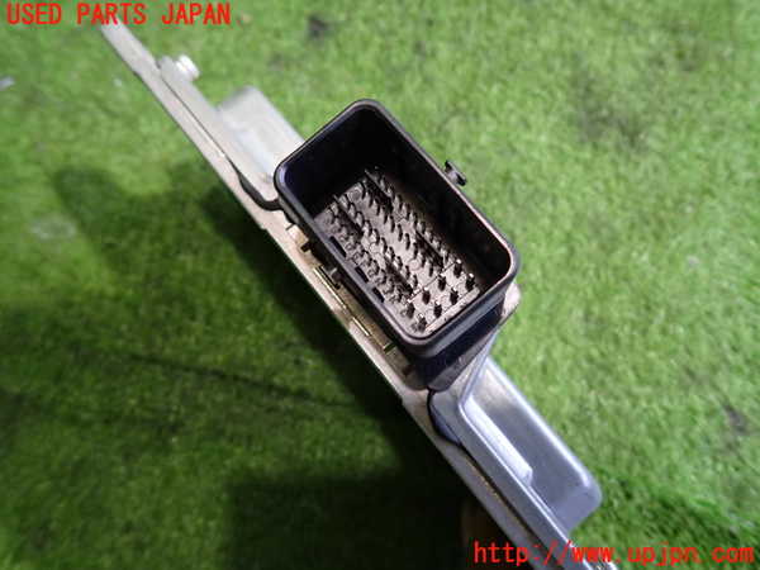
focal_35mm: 25
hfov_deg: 69.4
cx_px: 380
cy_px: 285
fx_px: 549
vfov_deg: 54.9
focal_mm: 4.5
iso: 640
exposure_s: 1/30
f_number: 2
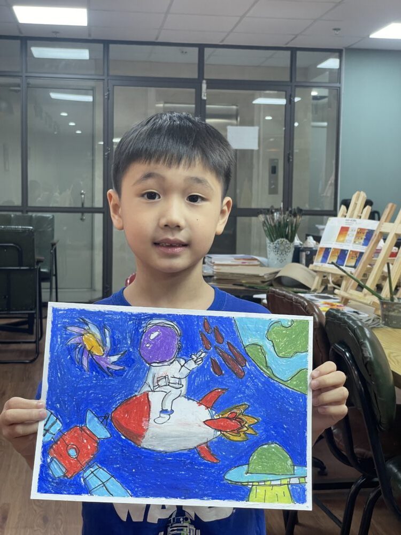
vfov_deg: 36.8
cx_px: 200
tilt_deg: -4.6
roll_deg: -0.9
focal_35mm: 52
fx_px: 803
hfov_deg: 28.0
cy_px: 268
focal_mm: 6
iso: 160
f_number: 2
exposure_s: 1/100
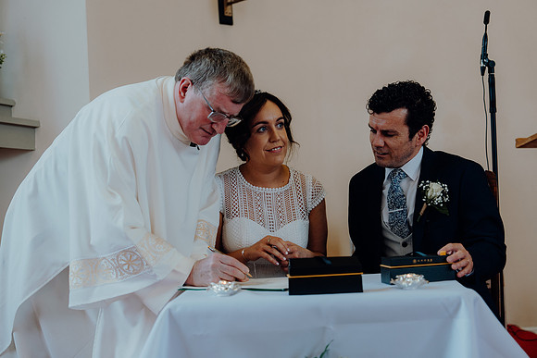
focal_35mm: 53
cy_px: 179
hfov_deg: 37.5
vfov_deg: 25.5
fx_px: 791
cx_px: 268
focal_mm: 53
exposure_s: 1/200
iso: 400
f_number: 2.8
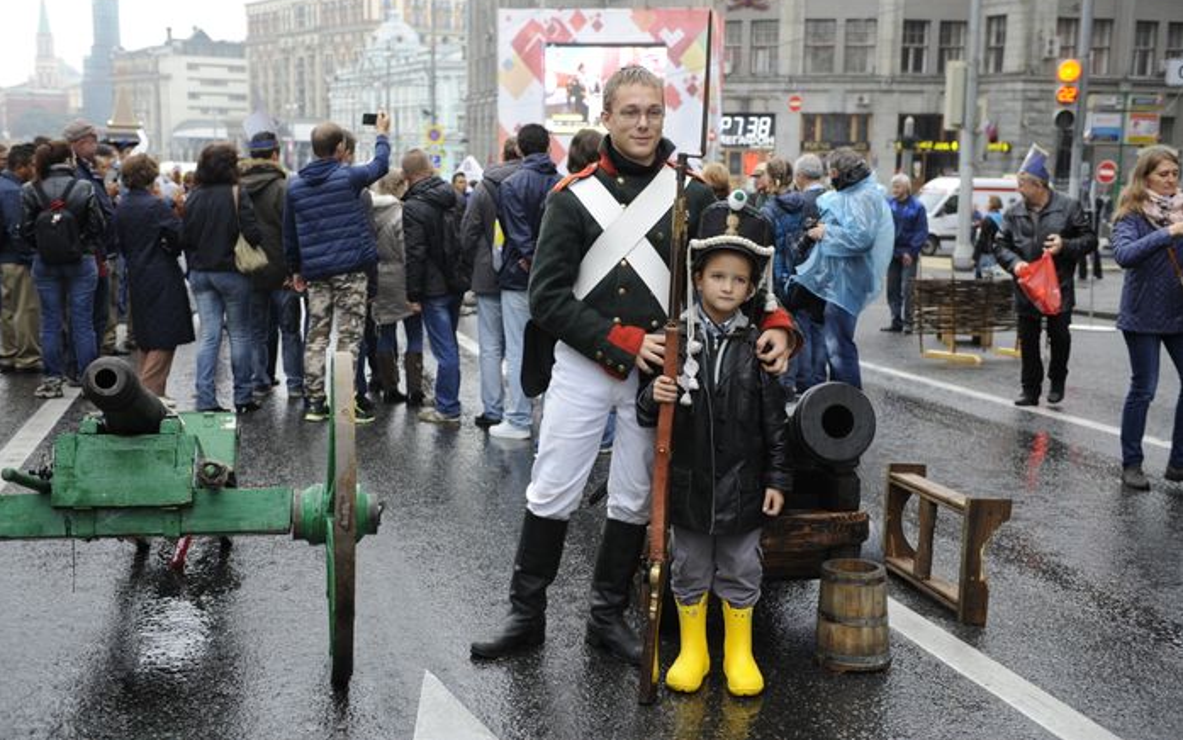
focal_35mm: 45
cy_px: 346
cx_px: 591
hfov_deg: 44.4
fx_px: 1451
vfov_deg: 28.6
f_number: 3.5
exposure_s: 1/200
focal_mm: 44
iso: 400
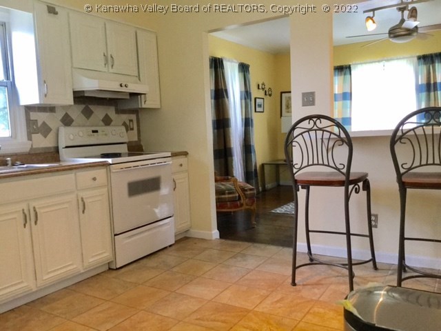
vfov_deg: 45.4
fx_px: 395
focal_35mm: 31
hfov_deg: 58.4
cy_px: 166
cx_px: 220
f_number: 2.4
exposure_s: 1/30
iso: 32
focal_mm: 3.3
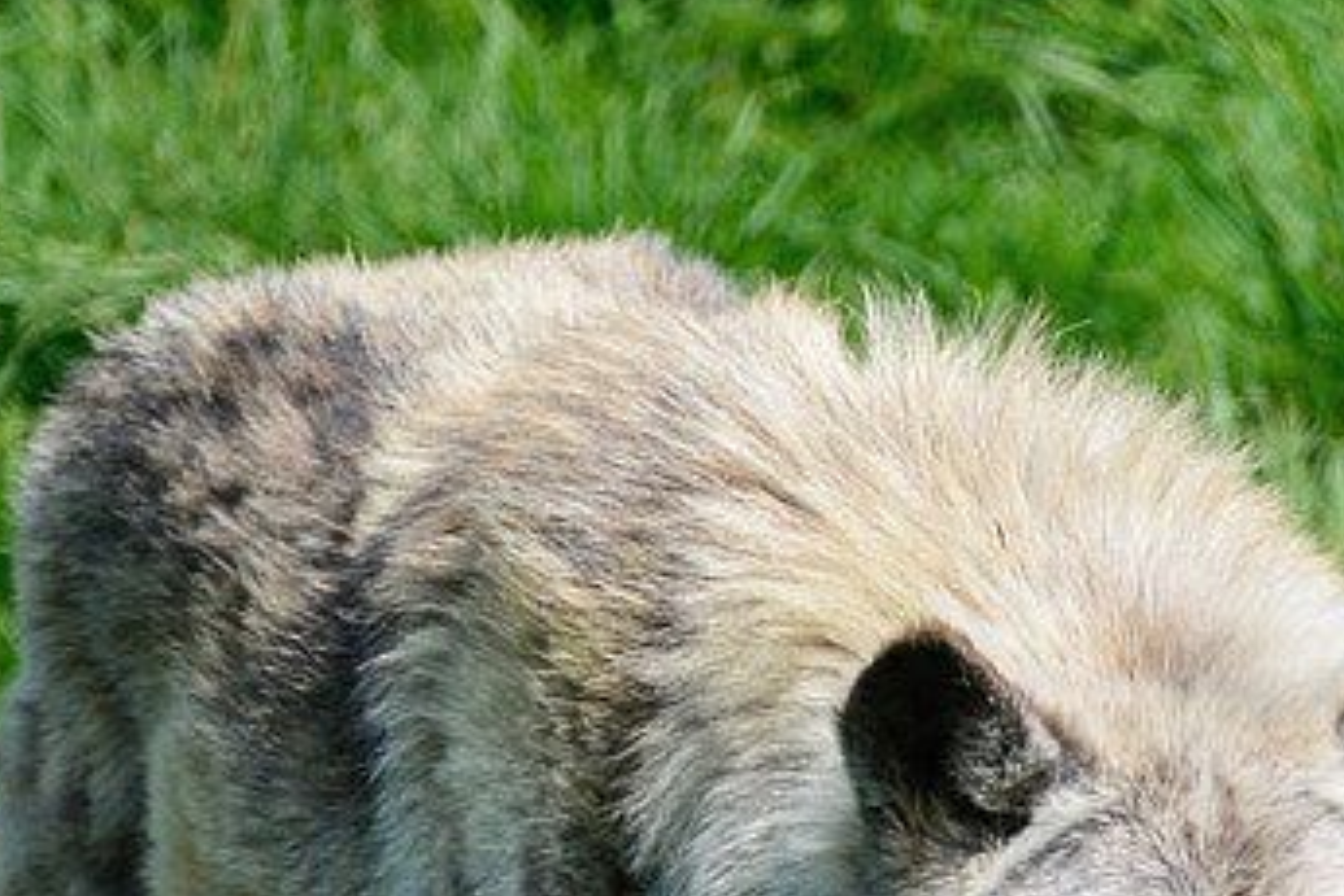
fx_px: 103965
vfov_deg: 0.5
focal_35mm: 2785
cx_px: 2061
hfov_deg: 0.7
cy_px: 1301
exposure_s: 1/250
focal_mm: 600
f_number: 6.3
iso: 100
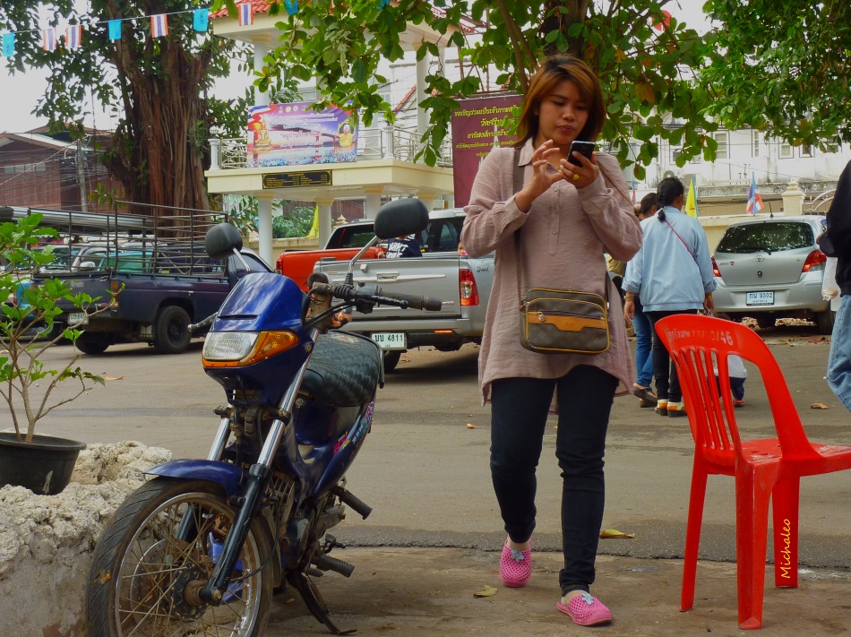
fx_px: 1179
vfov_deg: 30.2
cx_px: 426
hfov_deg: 39.7
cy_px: 318
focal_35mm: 48
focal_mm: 7.9
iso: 100
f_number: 4
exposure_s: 1/125
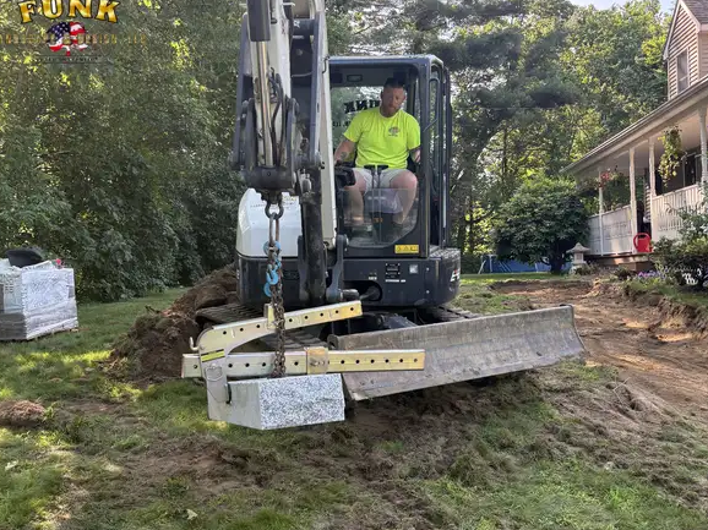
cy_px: 261
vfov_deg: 51.3
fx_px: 552
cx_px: 349
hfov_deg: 65.3
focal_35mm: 27
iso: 64
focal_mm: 5.96
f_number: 1.6
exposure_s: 1/255
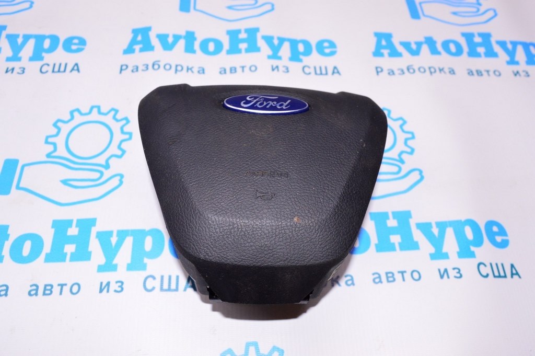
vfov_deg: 41.6
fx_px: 468
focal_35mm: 32
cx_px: 268
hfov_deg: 59.5
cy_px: 178
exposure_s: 1/125
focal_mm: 21
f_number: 8
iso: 1600
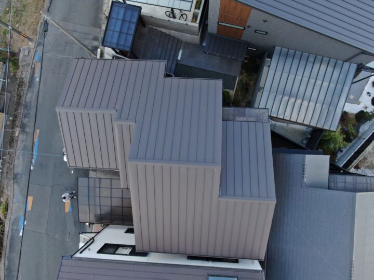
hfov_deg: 71.6
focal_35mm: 24
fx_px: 259
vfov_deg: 56.8
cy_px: 140
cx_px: 187
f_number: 2.8
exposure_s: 1/100
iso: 100
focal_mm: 4.39
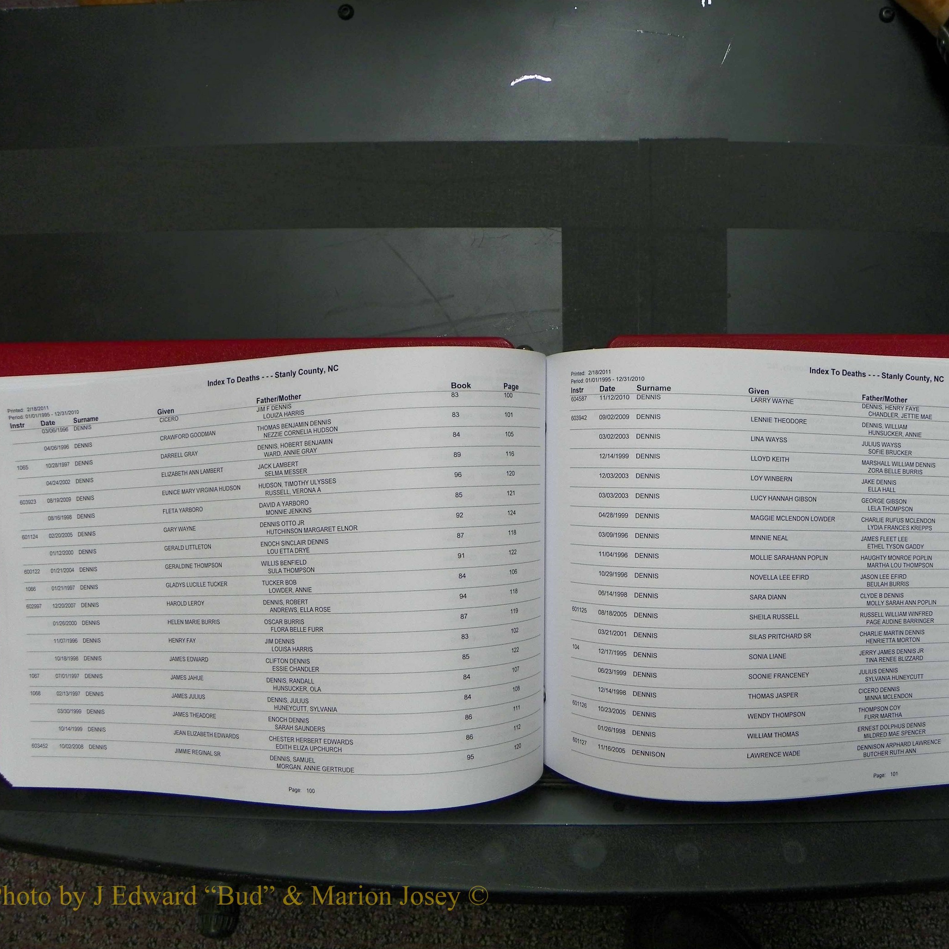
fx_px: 962
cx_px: 563
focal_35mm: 31
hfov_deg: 52.2
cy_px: 473
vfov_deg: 52.5
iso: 100
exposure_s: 1/30
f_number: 2.8
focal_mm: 4.6
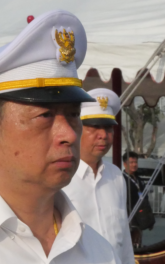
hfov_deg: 3.6
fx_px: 2606
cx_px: 114
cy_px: 168
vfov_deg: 5.8
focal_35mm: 362
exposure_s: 1/2000
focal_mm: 60
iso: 3200
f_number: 20
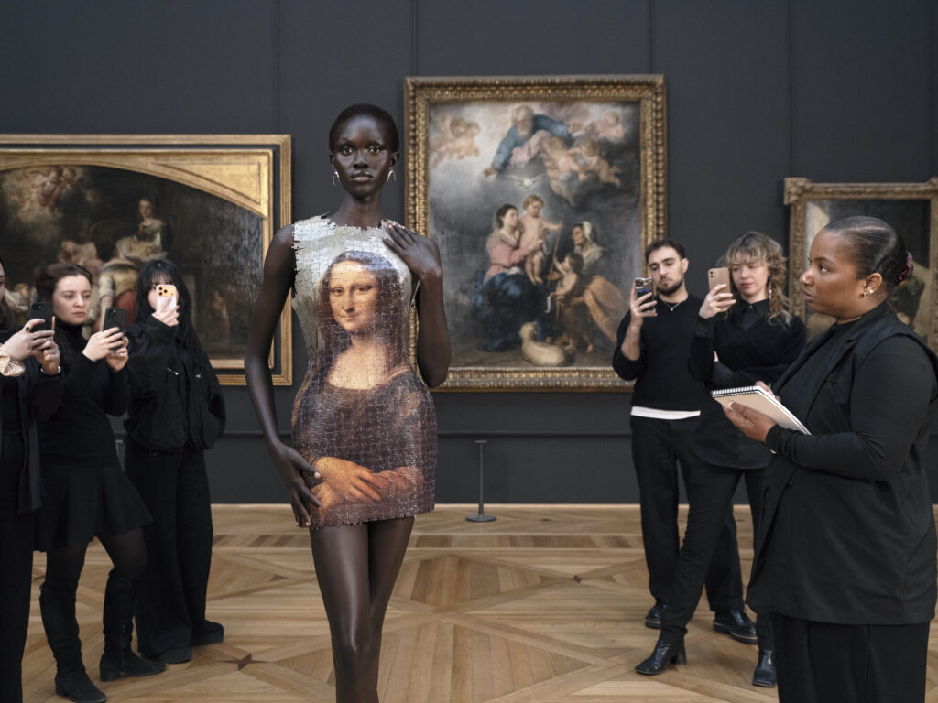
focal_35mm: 34
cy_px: 352
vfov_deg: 41.8
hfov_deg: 54.0
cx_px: 469
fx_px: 921
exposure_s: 1/100
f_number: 6.4
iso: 2000
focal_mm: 42.5
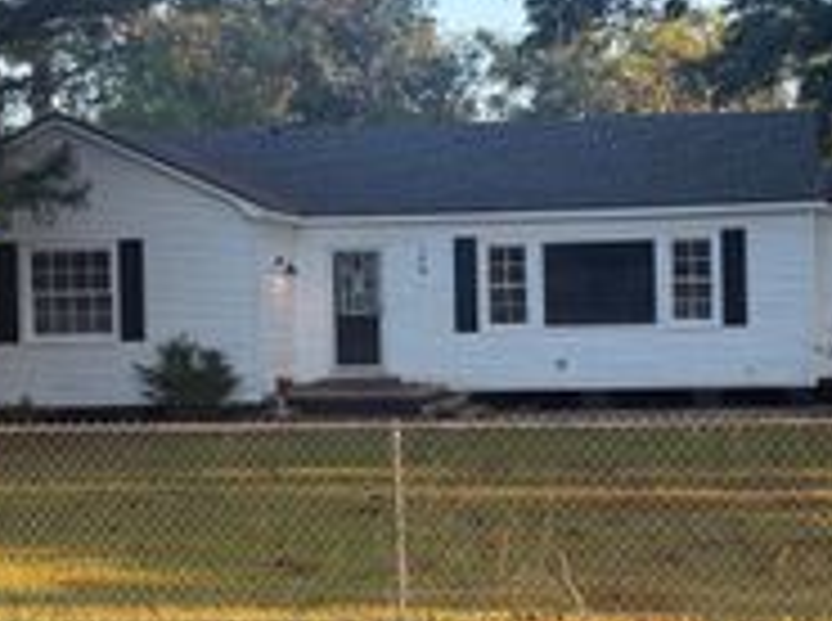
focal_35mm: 65
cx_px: 553
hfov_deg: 29.7
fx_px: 1559
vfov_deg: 22.5
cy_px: 308
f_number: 1.78
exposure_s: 1/584
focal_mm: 6.76
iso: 100
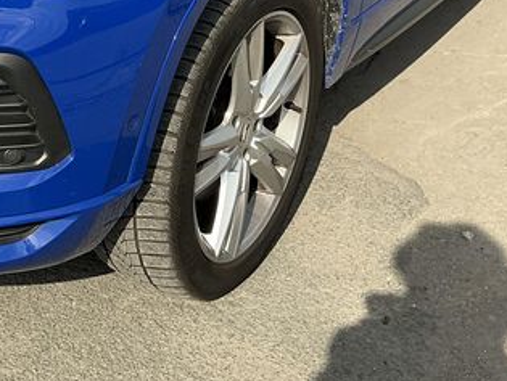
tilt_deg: -16.5
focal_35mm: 71
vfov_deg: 19.8
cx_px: 26
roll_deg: +0.9
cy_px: -42
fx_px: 1041
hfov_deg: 26.2
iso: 25
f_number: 1.8
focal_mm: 3
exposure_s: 1/1451
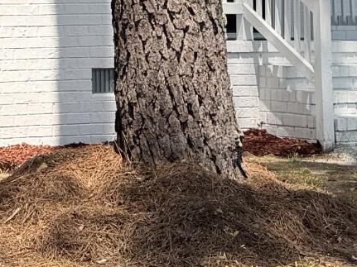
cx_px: -86
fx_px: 1722
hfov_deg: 11.6
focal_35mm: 167
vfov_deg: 8.8
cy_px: -3
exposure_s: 1/1770
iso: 80
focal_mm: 6.76
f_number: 1.78
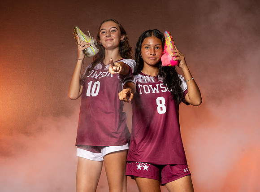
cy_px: 78
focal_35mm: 89
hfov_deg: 22.0
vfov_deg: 16.3
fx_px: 668
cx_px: 104
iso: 80
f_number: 10
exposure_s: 1/200
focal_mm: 58
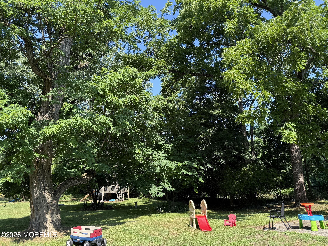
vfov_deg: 56.8
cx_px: 164
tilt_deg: +13.9
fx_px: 227
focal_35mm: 24
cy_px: 123
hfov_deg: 71.6
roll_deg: -1.3
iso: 100
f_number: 1.78
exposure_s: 1/1005
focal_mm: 6.76
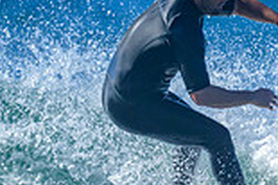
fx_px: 28603
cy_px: 187
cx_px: 220
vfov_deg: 0.4
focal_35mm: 3708
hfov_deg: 0.6
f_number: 6.3
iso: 320
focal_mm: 800
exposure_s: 1/2000
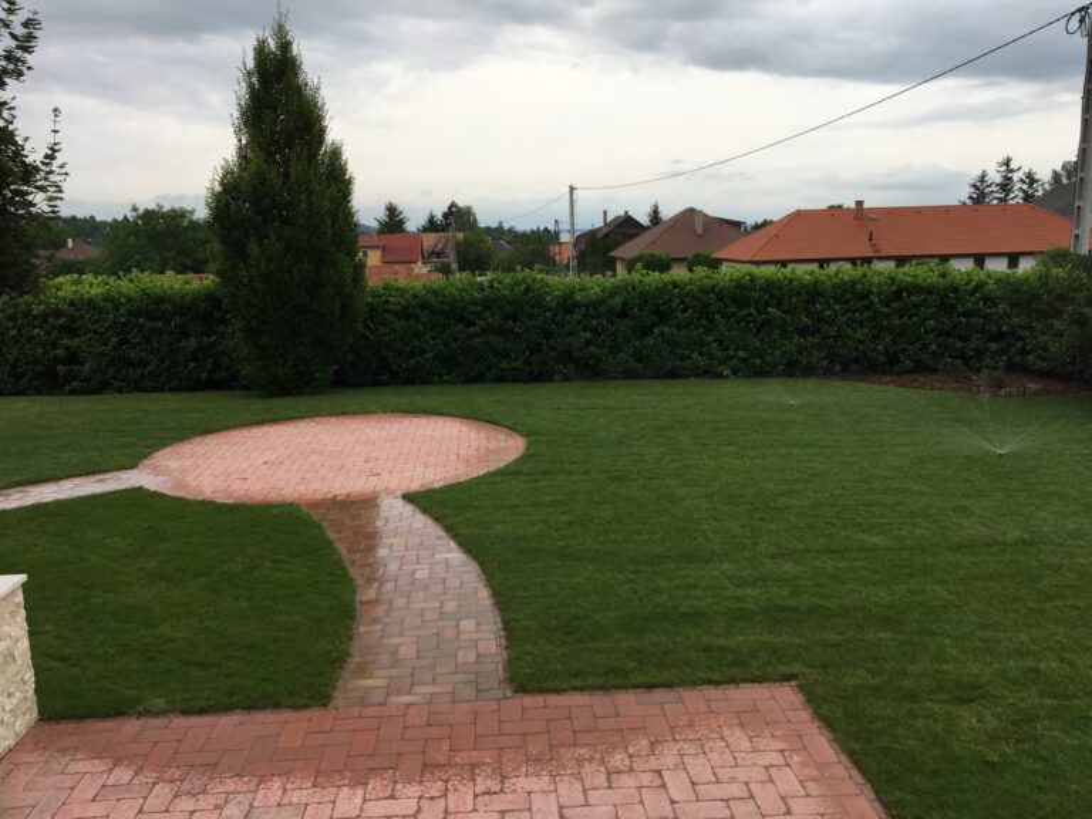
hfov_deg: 61.7
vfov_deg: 48.2
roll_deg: +0.8
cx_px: 546
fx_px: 915
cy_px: 410
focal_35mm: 29
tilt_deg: -10.7
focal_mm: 4.15
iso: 25
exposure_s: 1/1282
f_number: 2.2
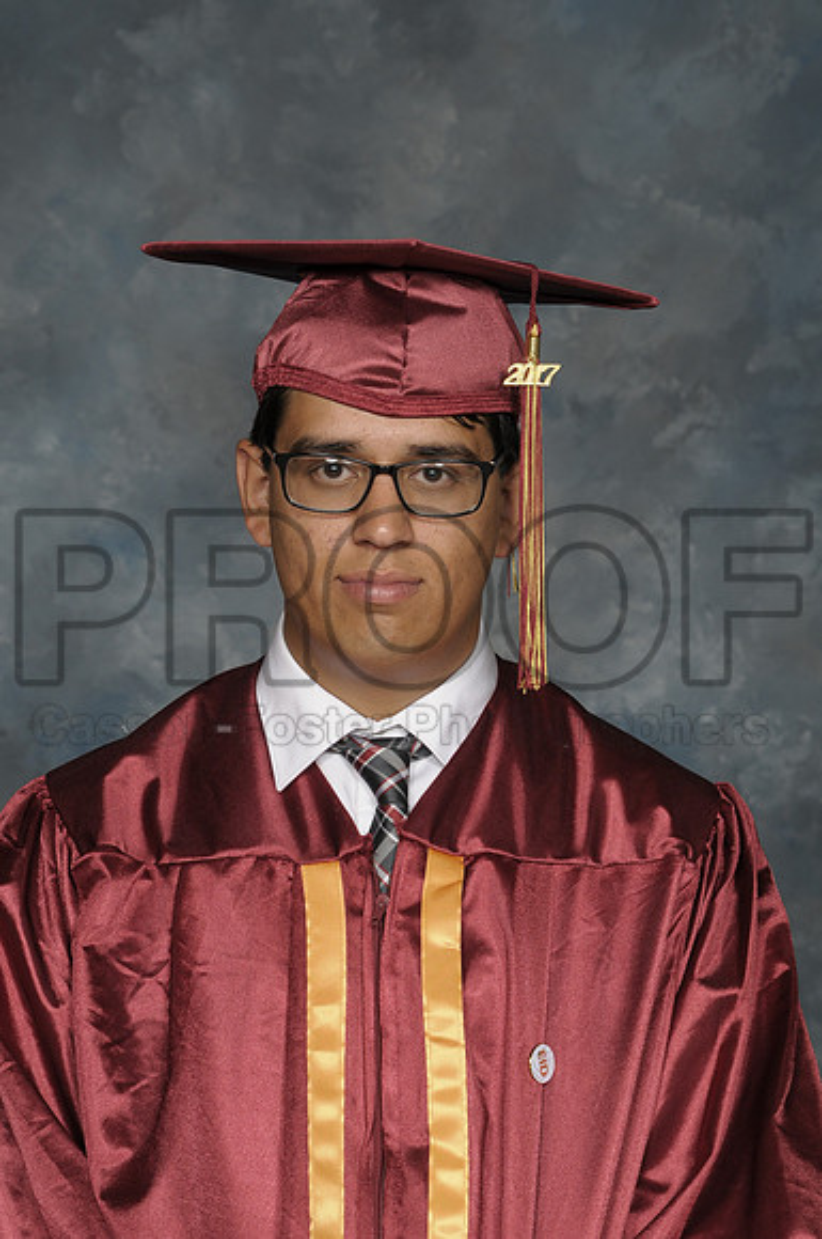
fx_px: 4431
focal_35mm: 129
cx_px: 411
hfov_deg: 10.6
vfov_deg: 15.9
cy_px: 620
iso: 250
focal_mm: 86
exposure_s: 1/200
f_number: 9
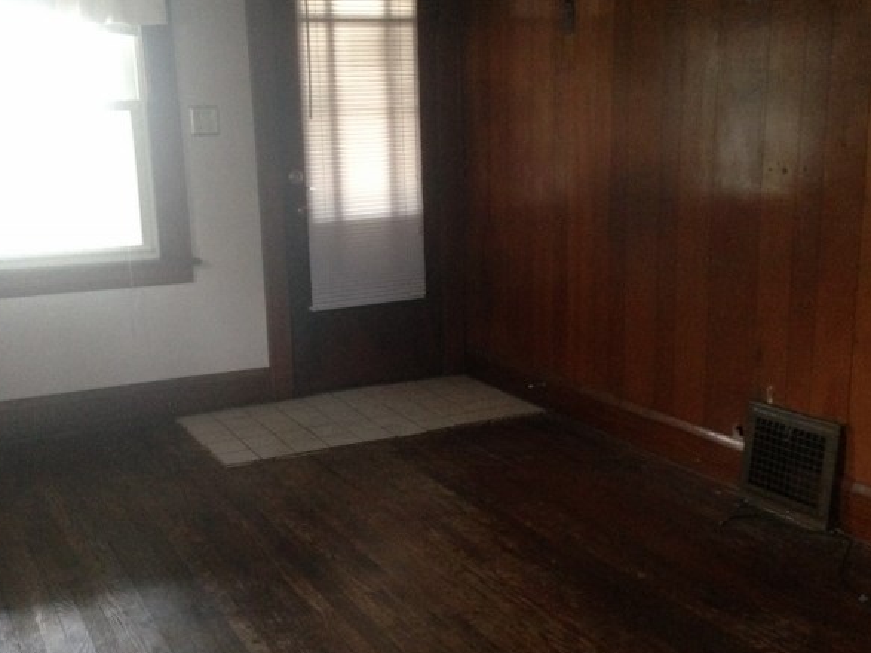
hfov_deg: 42.1
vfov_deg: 32.1
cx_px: 405
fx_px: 1132
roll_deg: +2.7
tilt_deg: -13.7
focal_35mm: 45
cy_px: 373
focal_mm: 4.12
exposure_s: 1/15
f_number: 2.4
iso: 400
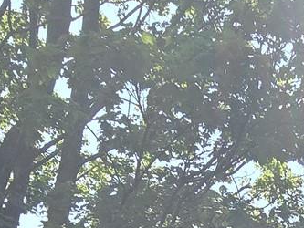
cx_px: 413
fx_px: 703
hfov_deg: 21.6
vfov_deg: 12.8
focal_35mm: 80
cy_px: 586
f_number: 2.2
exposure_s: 1/1129
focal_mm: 2.2
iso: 50
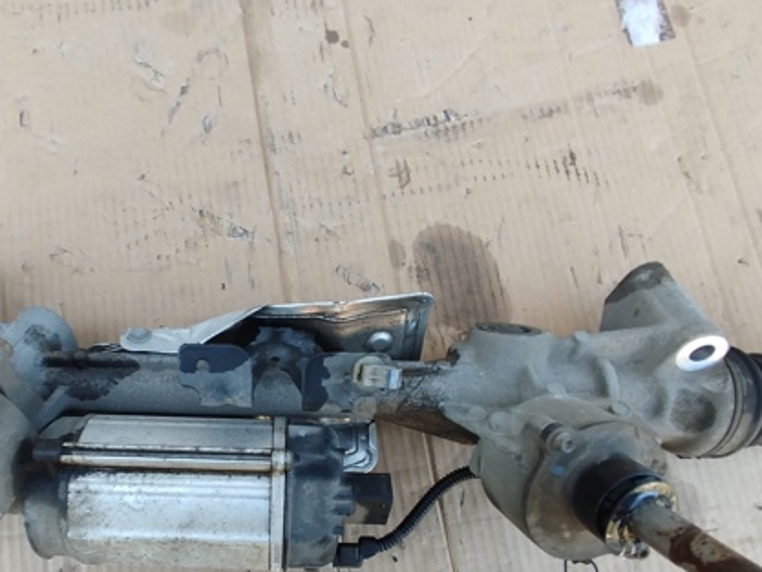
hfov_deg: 72.6
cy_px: 386
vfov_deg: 57.5
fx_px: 506
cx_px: 281
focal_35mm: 23
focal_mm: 1.65
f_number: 2.2
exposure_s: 1/50
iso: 50
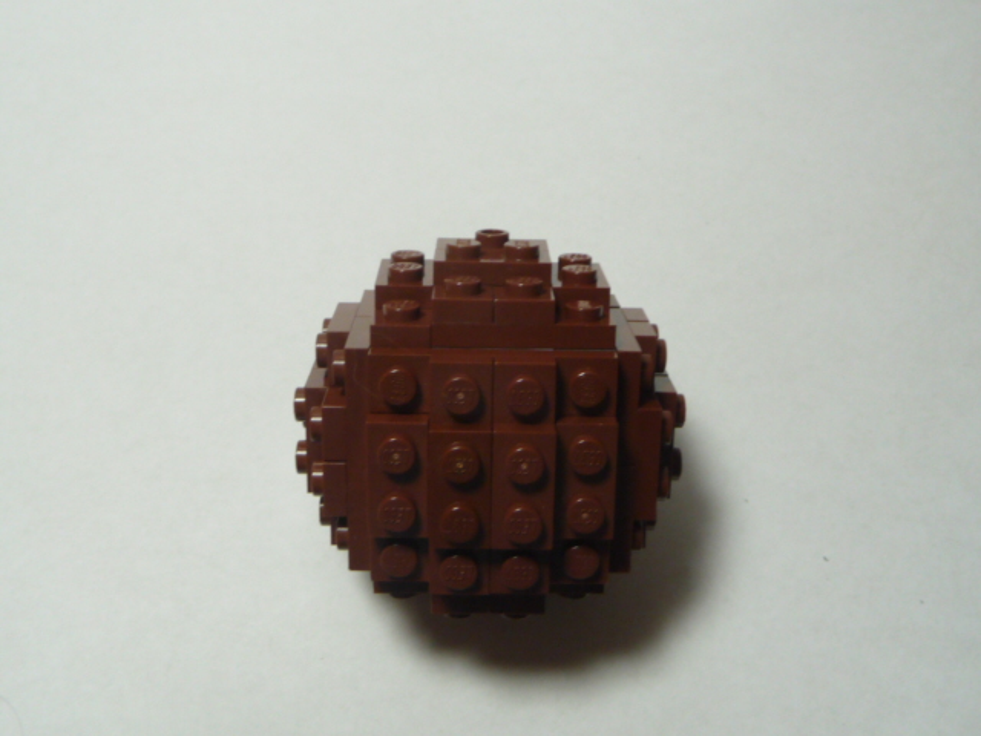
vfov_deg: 33.6
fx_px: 1219
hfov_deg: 43.9
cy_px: 368
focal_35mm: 43
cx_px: 490
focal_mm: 4.7
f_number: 3.3
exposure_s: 1/80
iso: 200
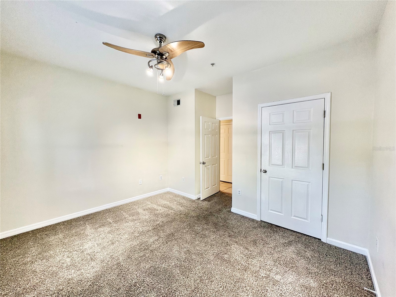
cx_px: 198
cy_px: 148
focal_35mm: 14
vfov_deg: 85.7
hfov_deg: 102.1
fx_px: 160
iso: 200
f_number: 2.2
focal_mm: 2.22
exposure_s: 1/60
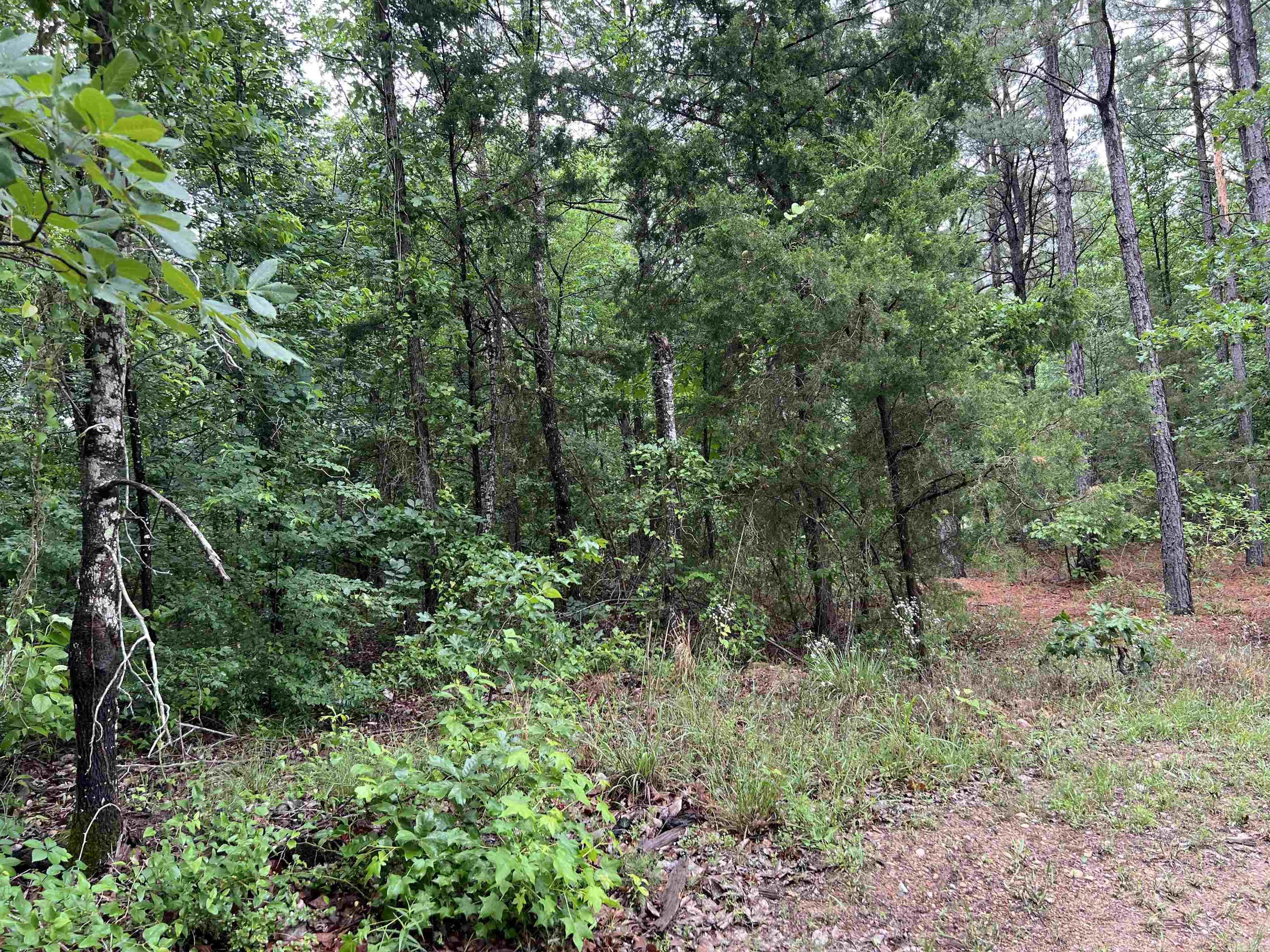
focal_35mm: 26
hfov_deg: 67.3
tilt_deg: +0.5
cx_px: 635
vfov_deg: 53.1
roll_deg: +4.0
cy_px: 476
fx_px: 954
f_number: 1.5
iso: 50
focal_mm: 5.7
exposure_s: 1/316
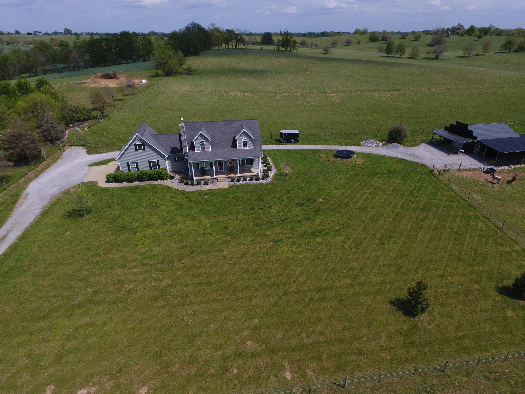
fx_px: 349
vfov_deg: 58.6
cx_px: 287
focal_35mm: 23
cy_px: 225
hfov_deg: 73.8
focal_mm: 3.61
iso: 100
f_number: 2.8
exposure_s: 1/1433
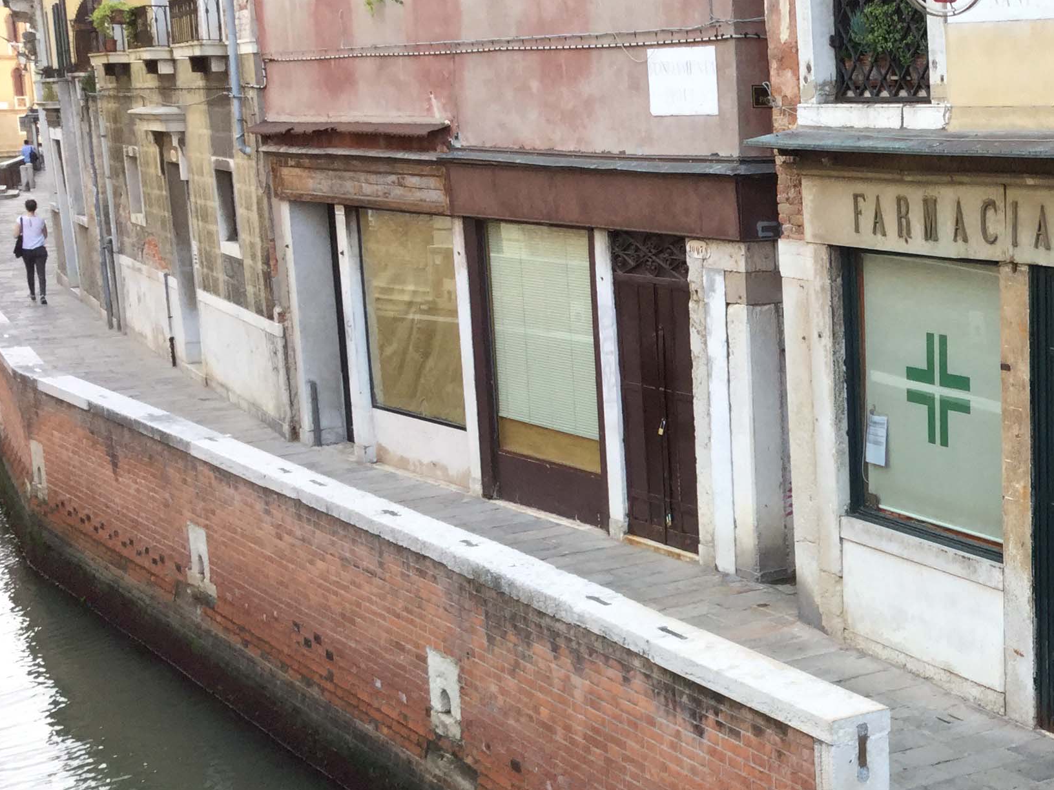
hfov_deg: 29.3
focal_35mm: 62
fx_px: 1888
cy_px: 540
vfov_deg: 23.5
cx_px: 1040
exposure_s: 1/100
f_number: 2.4
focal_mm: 3.3
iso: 40
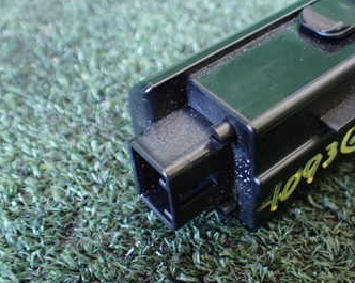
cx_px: 282
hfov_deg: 34.3
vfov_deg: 28.2
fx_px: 556
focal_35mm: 53
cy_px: 76
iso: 800
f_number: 2.3
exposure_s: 1/40
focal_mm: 5.4
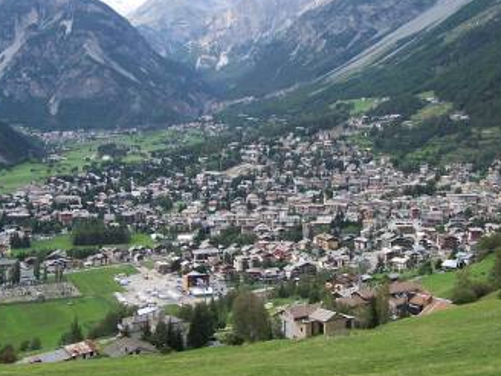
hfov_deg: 35.5
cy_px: 150
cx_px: 240
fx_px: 782
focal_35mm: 54
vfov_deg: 27.0
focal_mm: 6.3
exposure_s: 1/350
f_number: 2.8
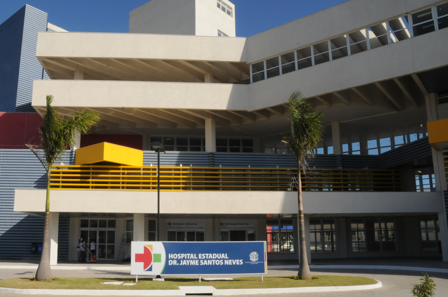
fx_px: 584
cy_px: 163
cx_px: 186
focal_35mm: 47
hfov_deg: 41.8
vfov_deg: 28.6
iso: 800
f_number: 29
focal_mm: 26
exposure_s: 1/250
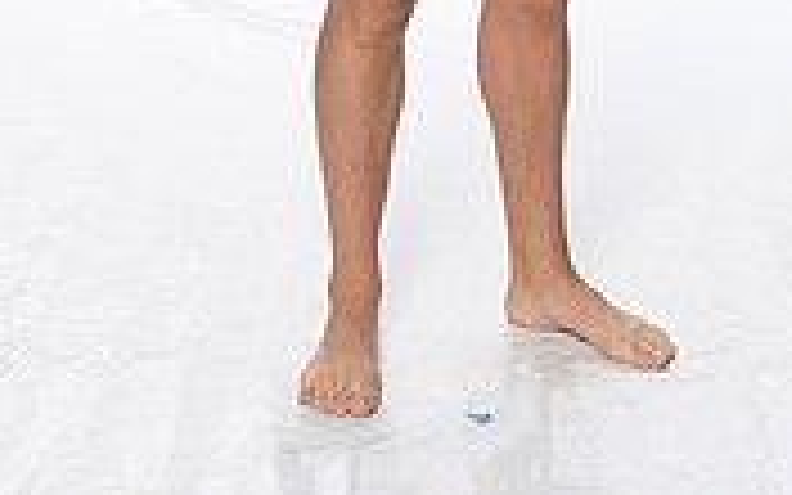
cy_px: -513
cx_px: 454
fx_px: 2806
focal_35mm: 130
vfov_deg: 9.4
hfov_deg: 16.1
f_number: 8
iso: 800
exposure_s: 1/250
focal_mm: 50
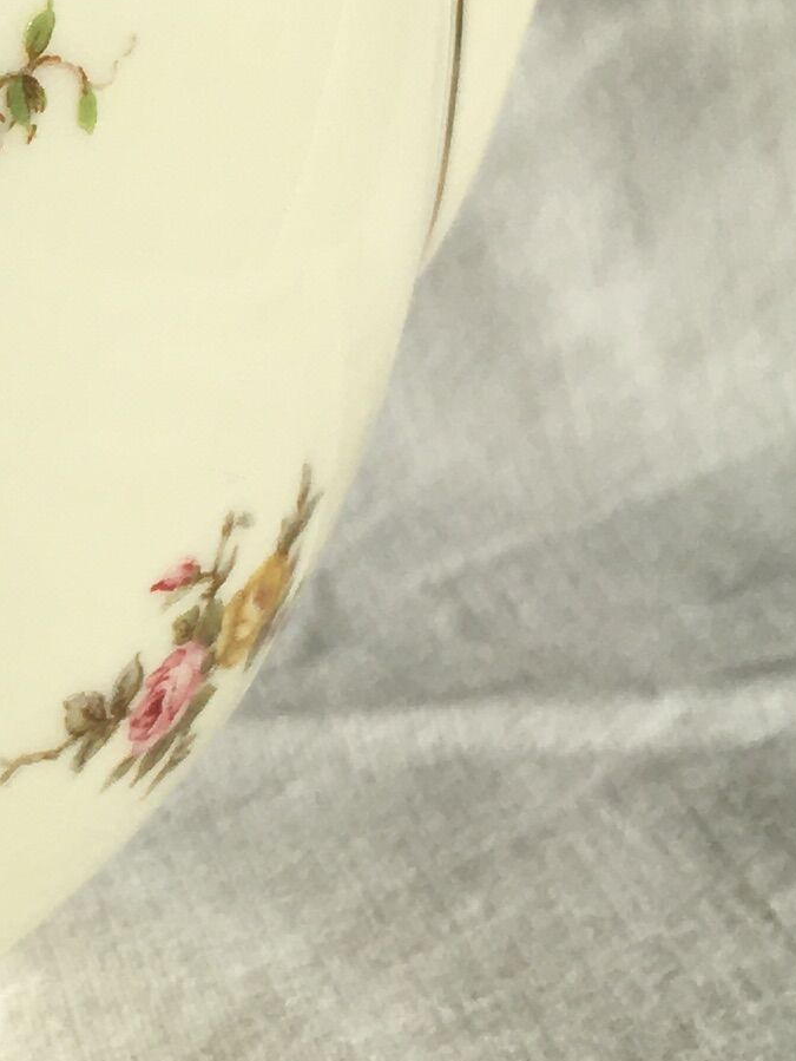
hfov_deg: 10.7
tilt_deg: -20.5
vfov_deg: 15.1
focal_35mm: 130
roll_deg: -2.1
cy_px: 710
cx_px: -614
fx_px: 3983
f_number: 2.2
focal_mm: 4.15
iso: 25
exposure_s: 1/3205
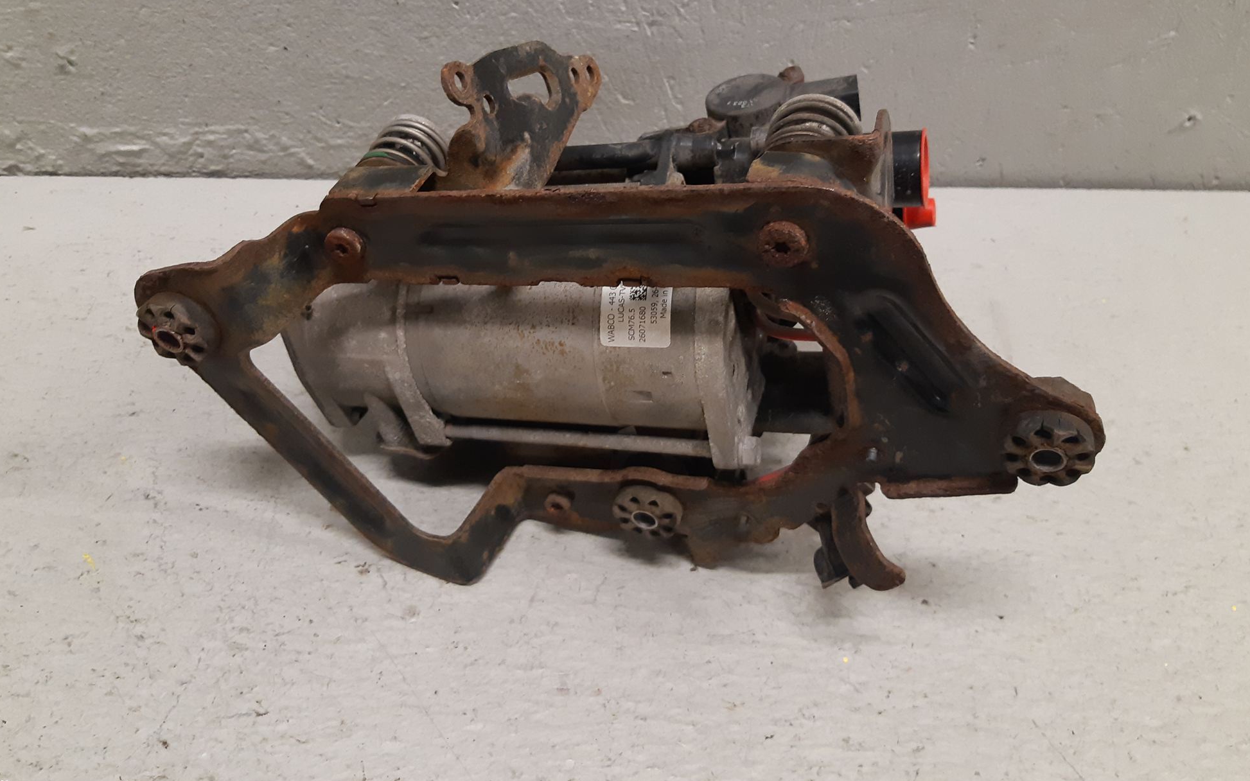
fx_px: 988
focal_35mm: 29
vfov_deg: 42.8
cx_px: 599
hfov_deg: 64.6
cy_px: 295
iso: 200
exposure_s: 1/50
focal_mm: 3.93
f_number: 1.7
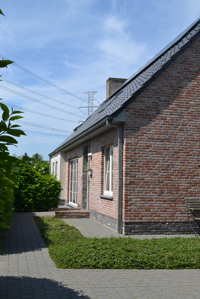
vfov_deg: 45.0
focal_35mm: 44
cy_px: 150
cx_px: 100
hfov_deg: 30.8
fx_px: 362
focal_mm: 29
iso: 100
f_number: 8
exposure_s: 1/250
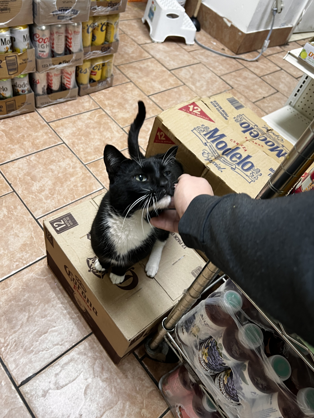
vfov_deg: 67.3
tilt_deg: -50.8
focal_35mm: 26
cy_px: 209
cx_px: 157
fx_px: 314
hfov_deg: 53.1
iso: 160
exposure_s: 1/60
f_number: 1.5
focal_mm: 5.7
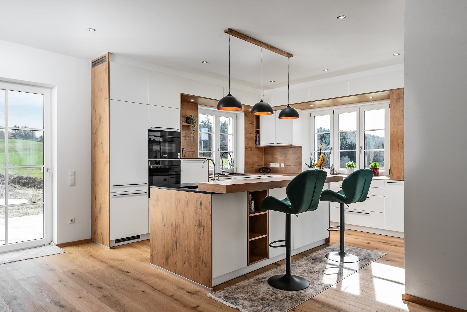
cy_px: 156
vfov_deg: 53.2
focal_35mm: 24
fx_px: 311
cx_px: 234
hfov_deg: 73.7
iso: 100
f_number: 8
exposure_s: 1/40
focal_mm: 24
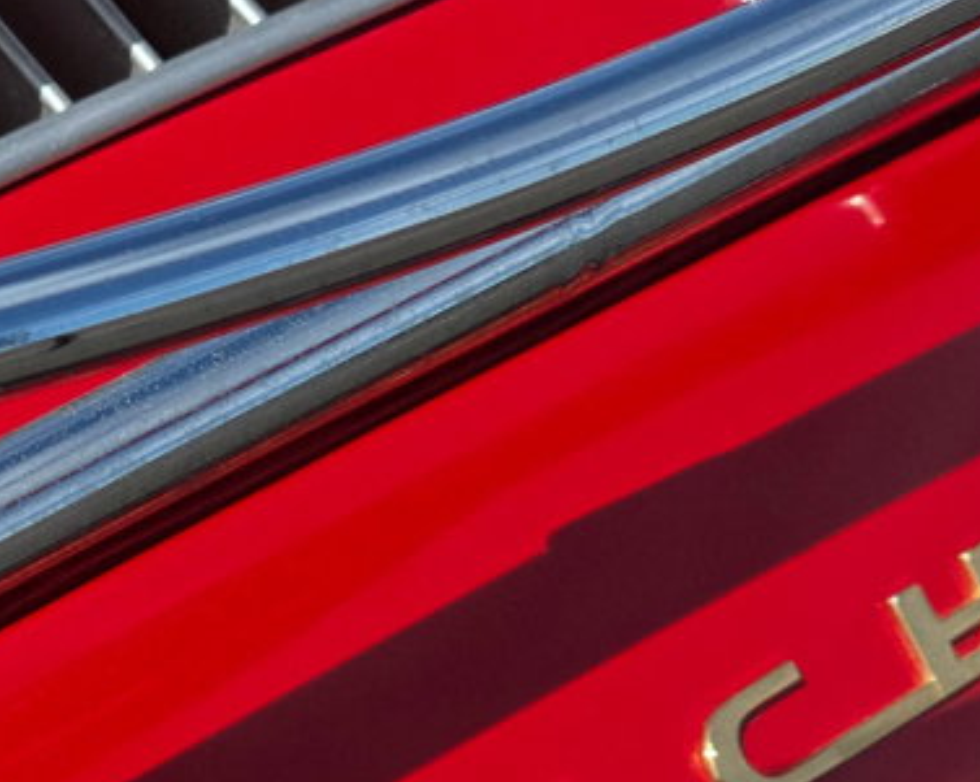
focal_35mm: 183
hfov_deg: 10.5
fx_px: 5304
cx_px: 226
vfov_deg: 8.4
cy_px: 618
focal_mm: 7.9
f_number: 2.4
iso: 50
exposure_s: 1/3117
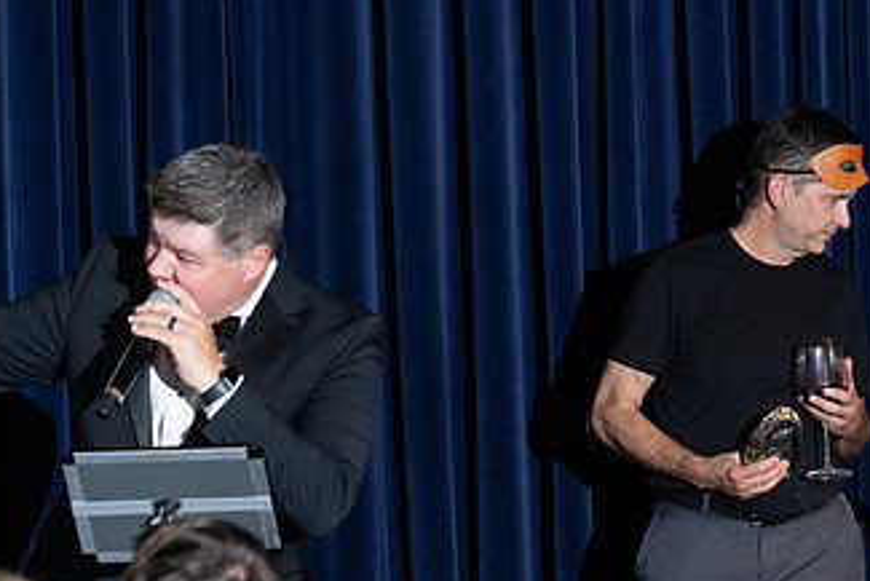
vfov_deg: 5.1
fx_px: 6479
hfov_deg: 7.7
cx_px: 699
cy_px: 489
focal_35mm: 268
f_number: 5
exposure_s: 1/200
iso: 2500
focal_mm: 150
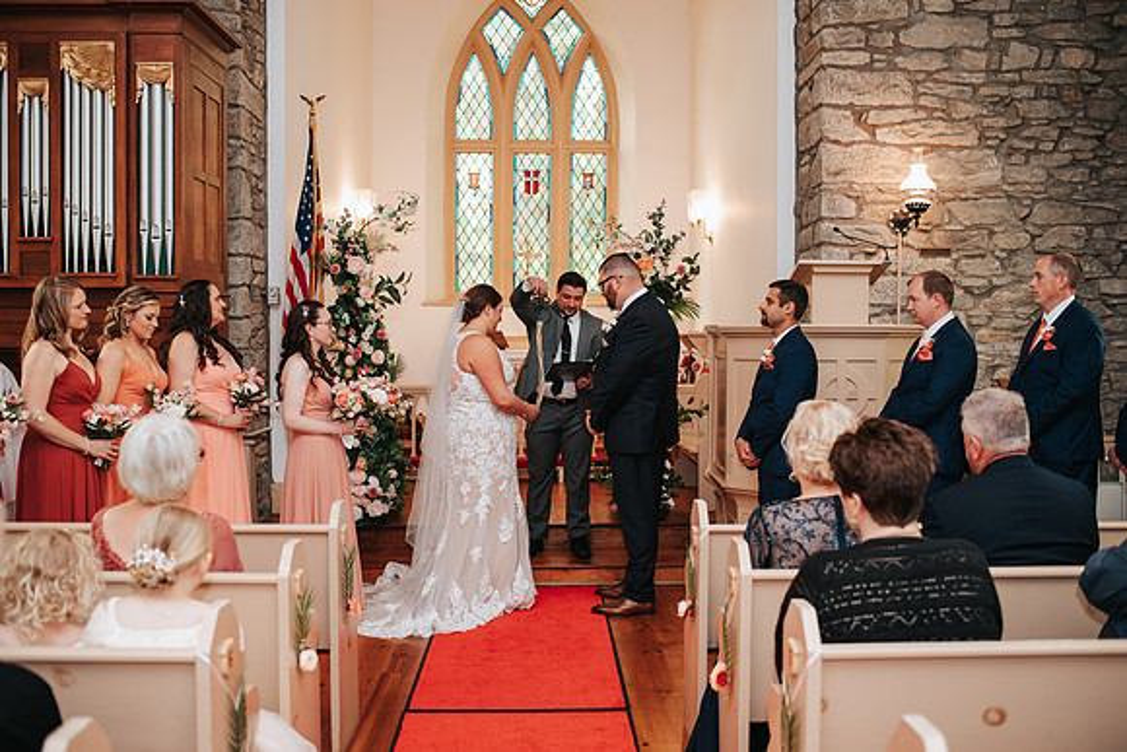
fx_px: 1108
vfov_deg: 37.5
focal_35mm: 35
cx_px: 564
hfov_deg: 53.9
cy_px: 376
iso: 1000
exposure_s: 1/200
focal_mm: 35
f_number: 2.8
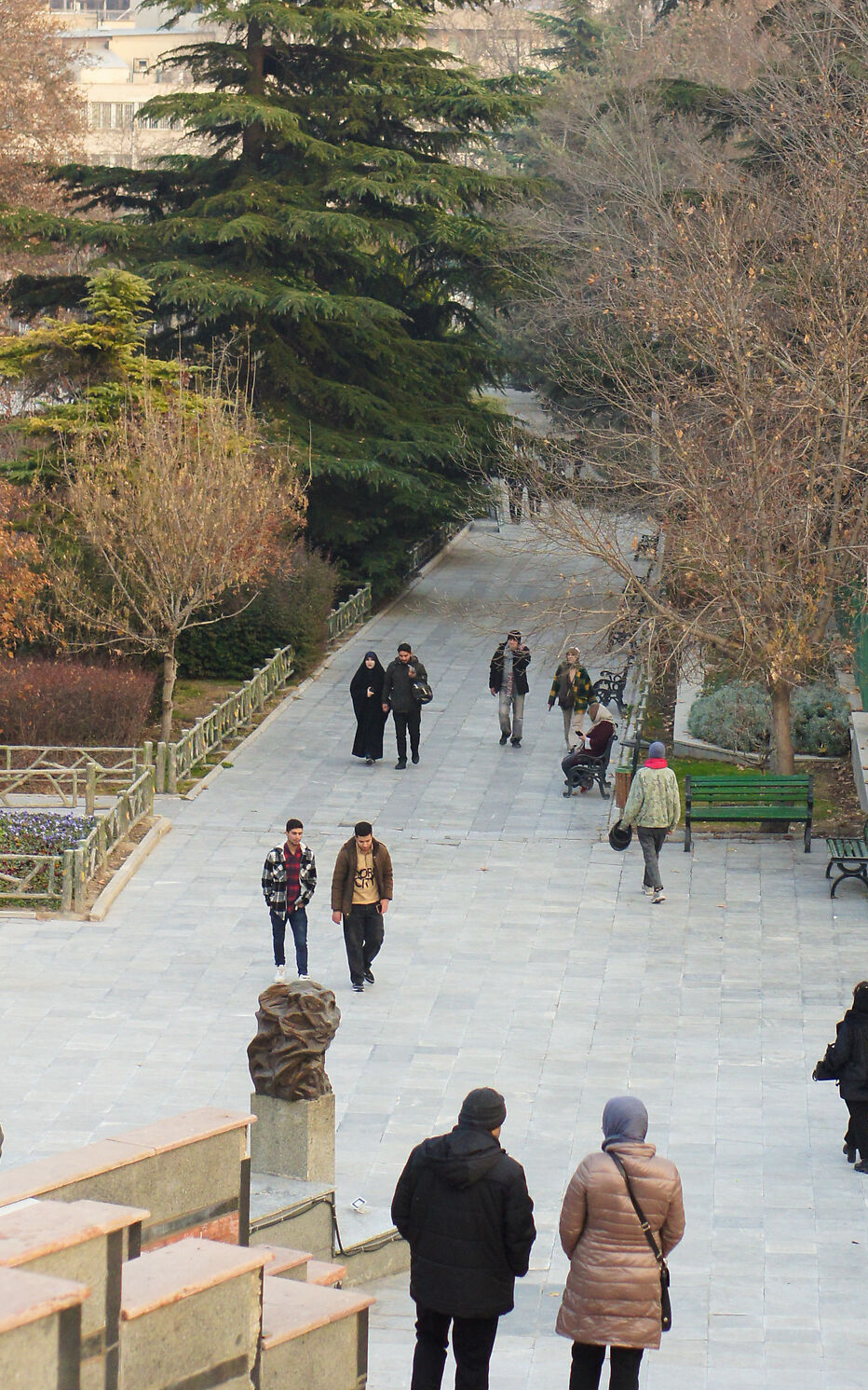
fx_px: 4655
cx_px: 602
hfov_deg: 10.6
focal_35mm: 123
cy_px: 413
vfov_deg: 16.9
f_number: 3.2
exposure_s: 1/640
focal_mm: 50
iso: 800
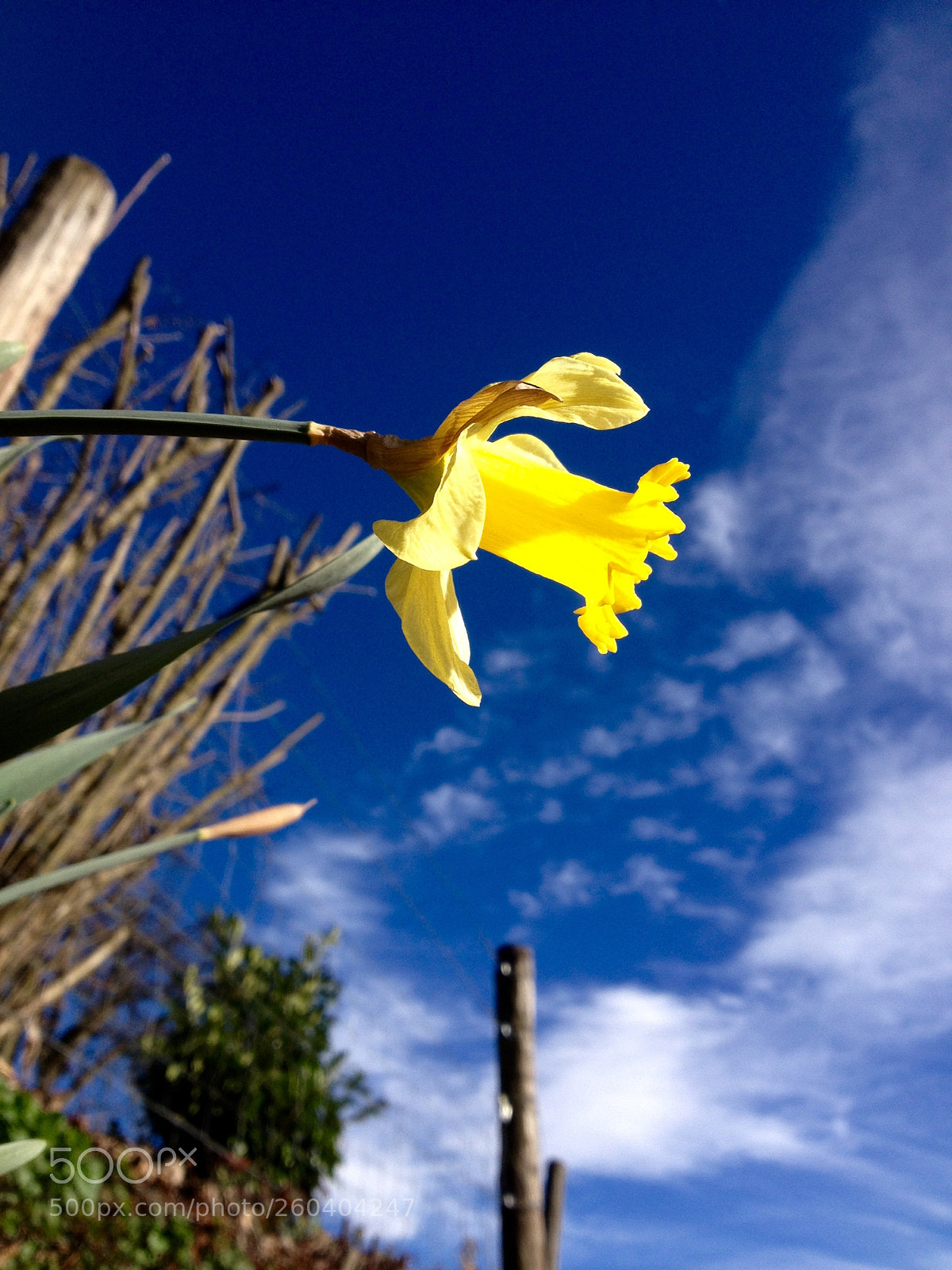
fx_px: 1283
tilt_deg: +41.1
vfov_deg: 52.6
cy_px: 635
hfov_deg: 40.7
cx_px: 476
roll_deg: -1.7
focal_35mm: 35
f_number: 2.4
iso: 50
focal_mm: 4.28
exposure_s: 1/1416
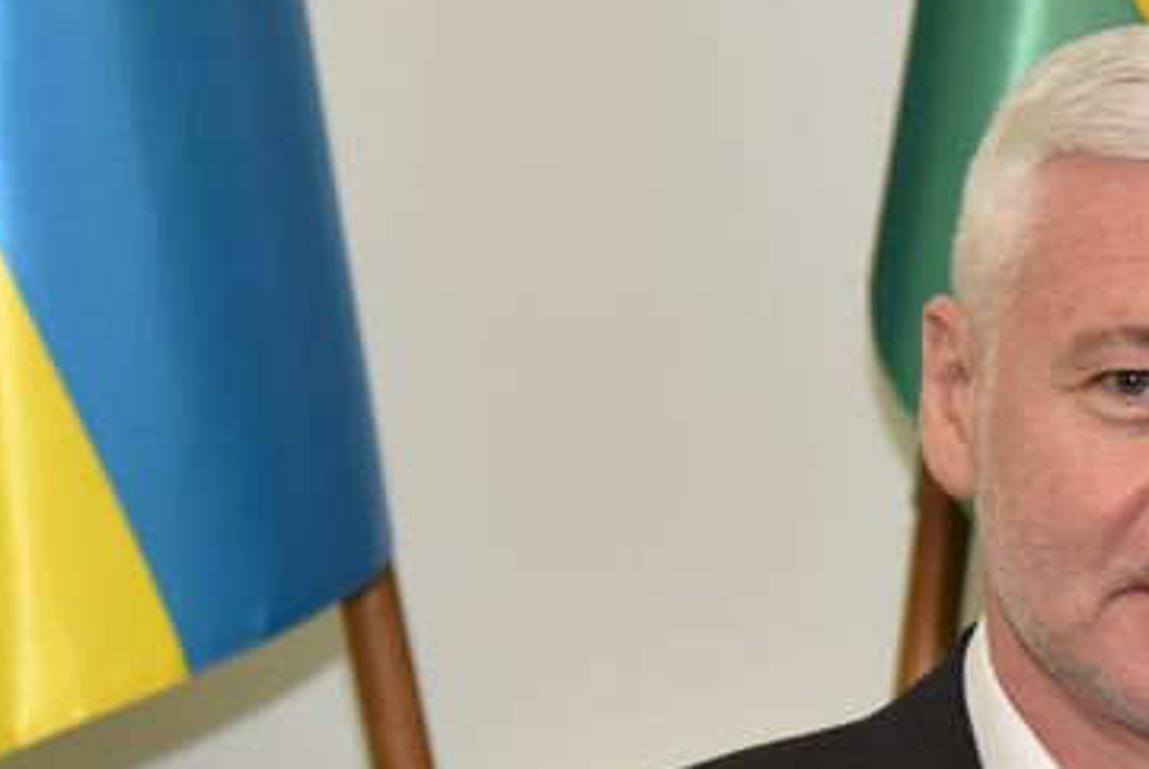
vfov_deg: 5.0
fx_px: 8692
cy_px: 1016
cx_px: 1829
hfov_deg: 7.4
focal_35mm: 272
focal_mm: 70
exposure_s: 1/200
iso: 800
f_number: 4
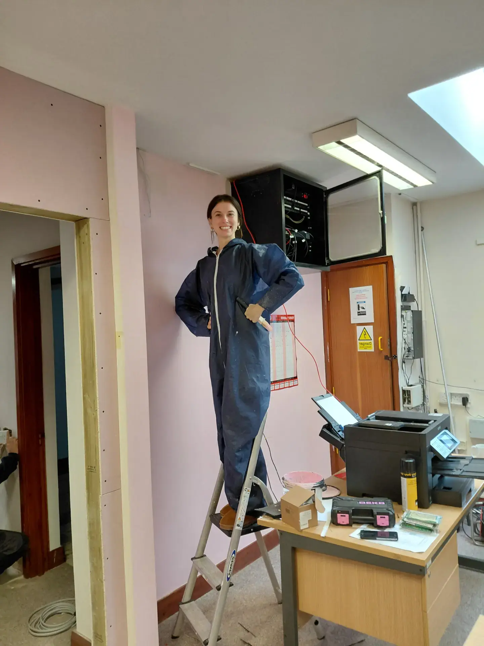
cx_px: 242
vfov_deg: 69.4
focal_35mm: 25
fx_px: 466
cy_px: 323
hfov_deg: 54.9
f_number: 1.8
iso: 160
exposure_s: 1/60
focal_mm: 4.69
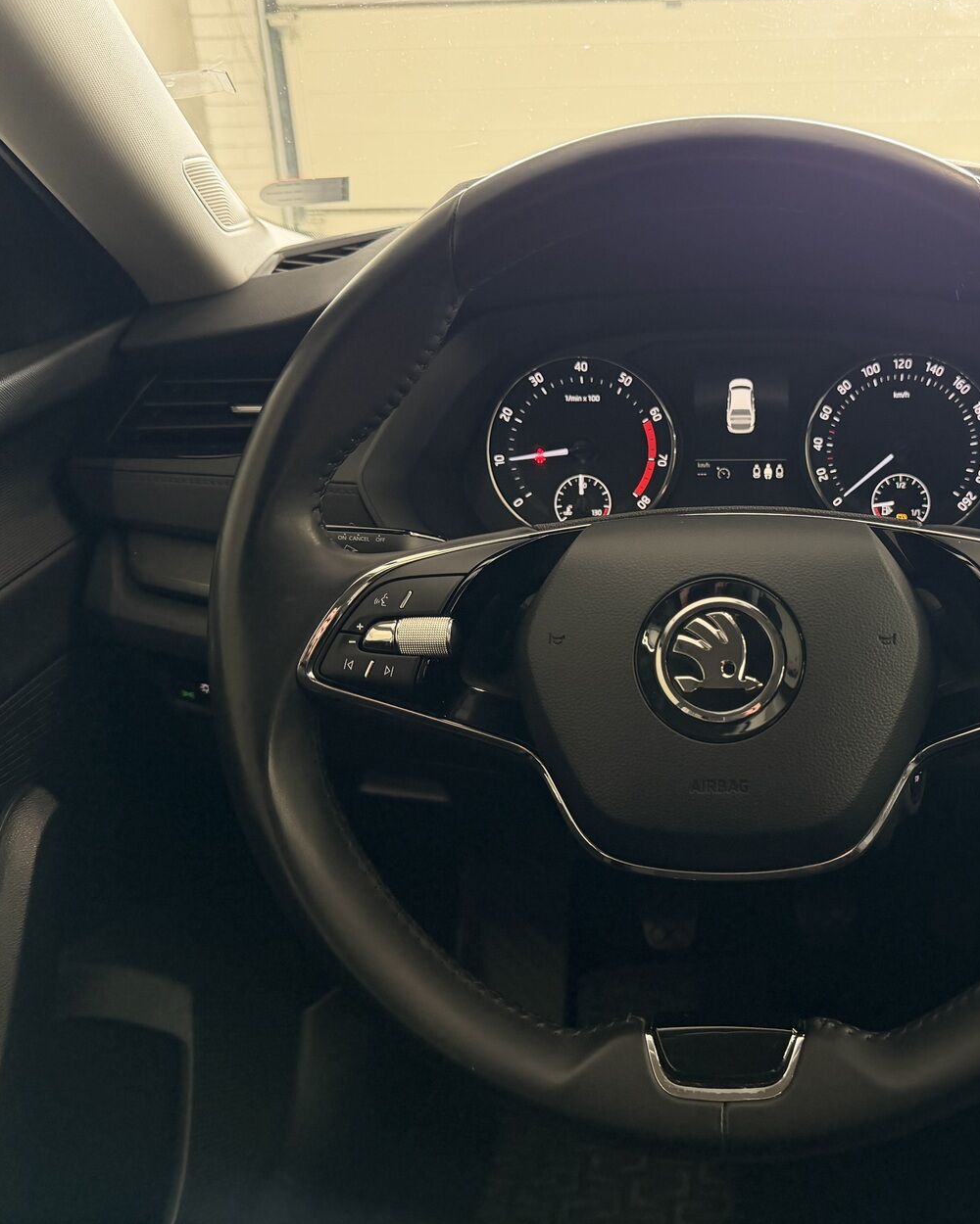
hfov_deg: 44.6
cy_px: 599
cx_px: 709
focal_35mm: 32
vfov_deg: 55.7
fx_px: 1160
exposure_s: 1/60
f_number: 1.78
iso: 250
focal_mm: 6.76
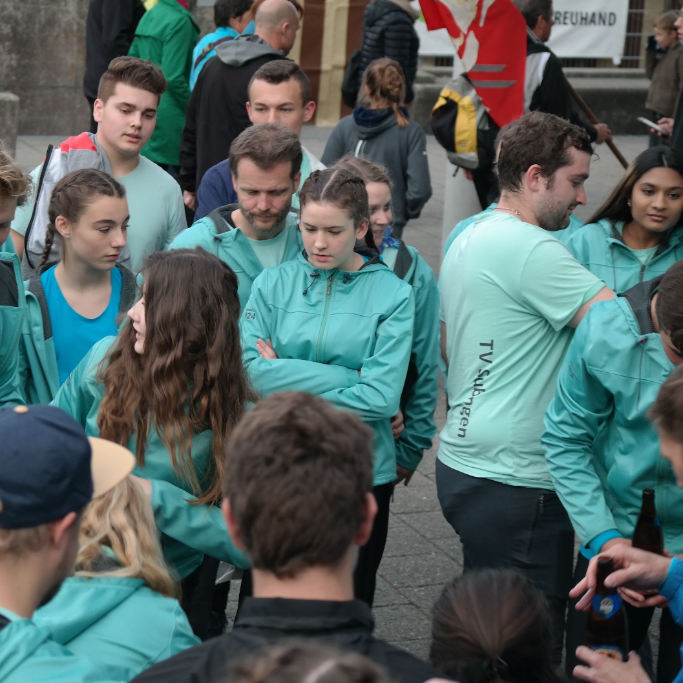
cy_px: 339
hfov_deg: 17.5
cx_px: 191
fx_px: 2210
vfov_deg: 17.6
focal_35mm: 99
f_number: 4
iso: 400
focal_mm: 50
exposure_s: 1/80
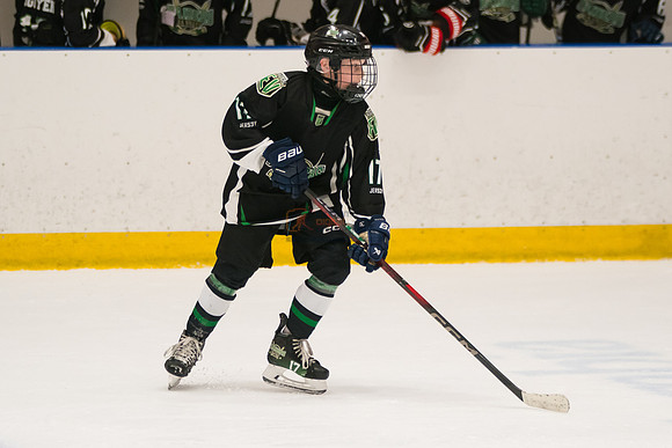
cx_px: 326
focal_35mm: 301
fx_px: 5613
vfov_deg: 4.6
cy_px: 208
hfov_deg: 6.9
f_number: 3.2
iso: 3200
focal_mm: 166
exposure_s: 1/1000
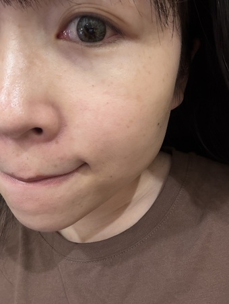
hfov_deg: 46.8
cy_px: 152
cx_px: 114
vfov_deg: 60.0
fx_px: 264
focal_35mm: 30
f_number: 1.9
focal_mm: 2.71
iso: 320
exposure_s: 1/40
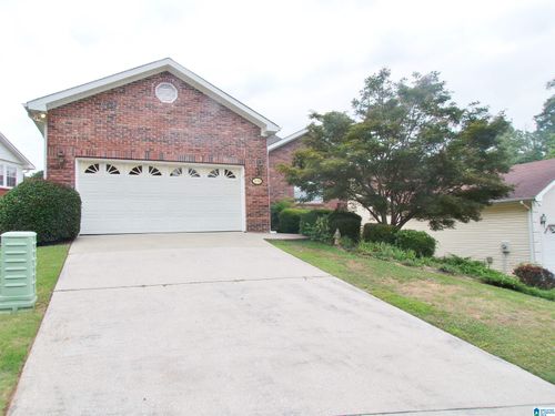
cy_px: 208
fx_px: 385
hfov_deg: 71.6
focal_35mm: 24
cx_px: 278
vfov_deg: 56.8
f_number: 4.4
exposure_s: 1/450
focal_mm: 4.3
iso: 100
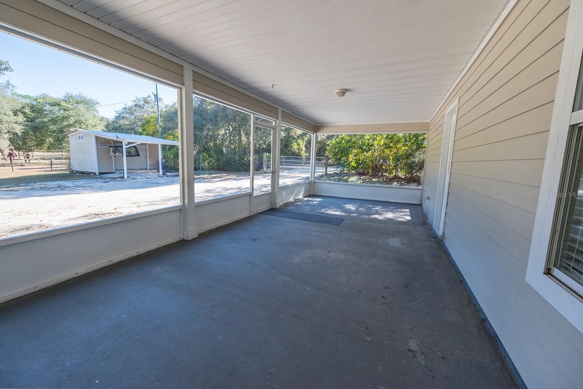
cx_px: 292
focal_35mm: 14
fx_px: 227
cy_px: 194
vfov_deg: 81.3
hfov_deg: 104.2
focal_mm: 14
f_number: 6.3
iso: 250
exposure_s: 1/1600
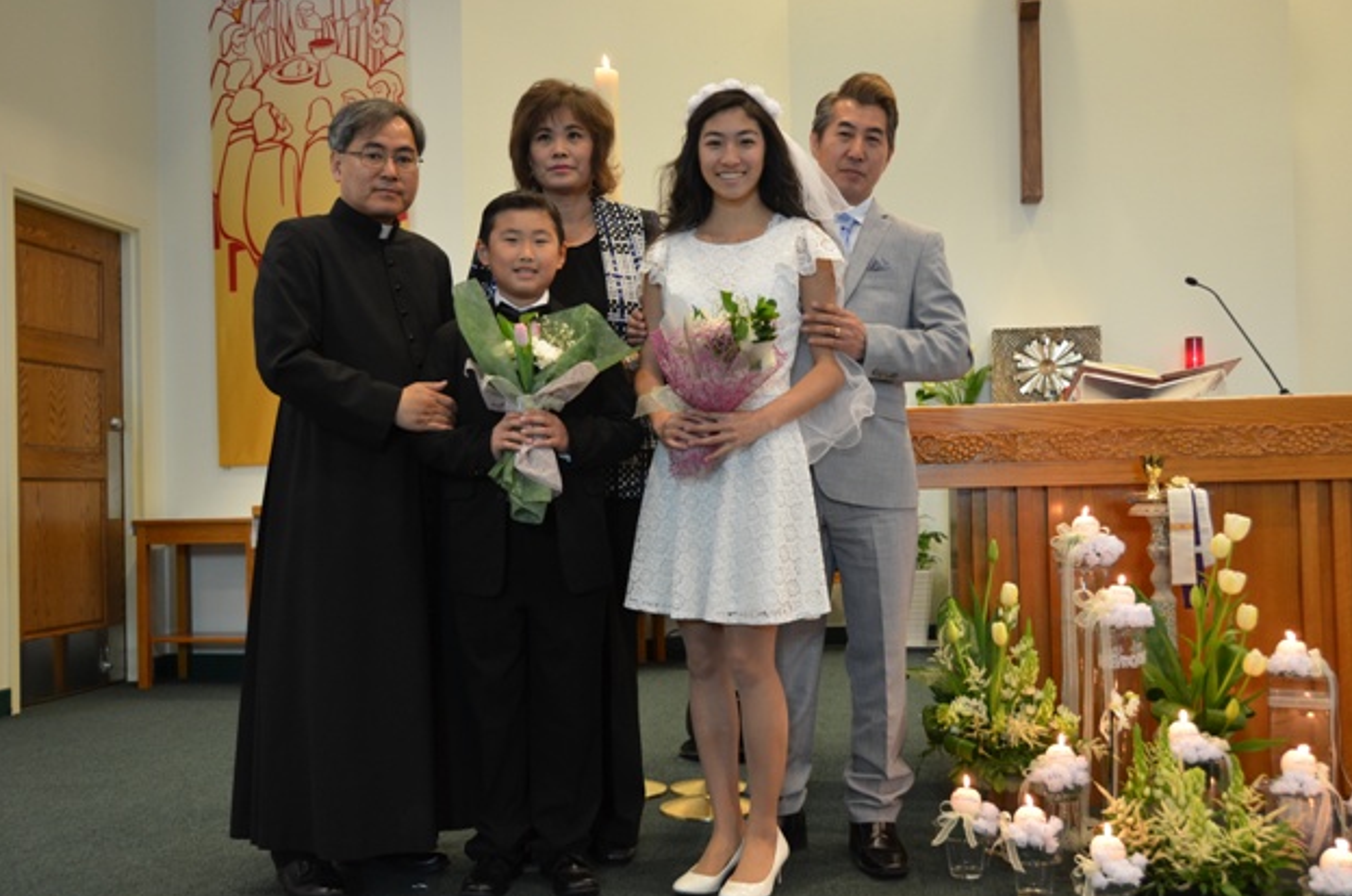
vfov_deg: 35.8
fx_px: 1387
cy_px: 451
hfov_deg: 52.0
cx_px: 671
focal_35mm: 37
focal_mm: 24
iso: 800
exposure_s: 1/30
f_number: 3.8
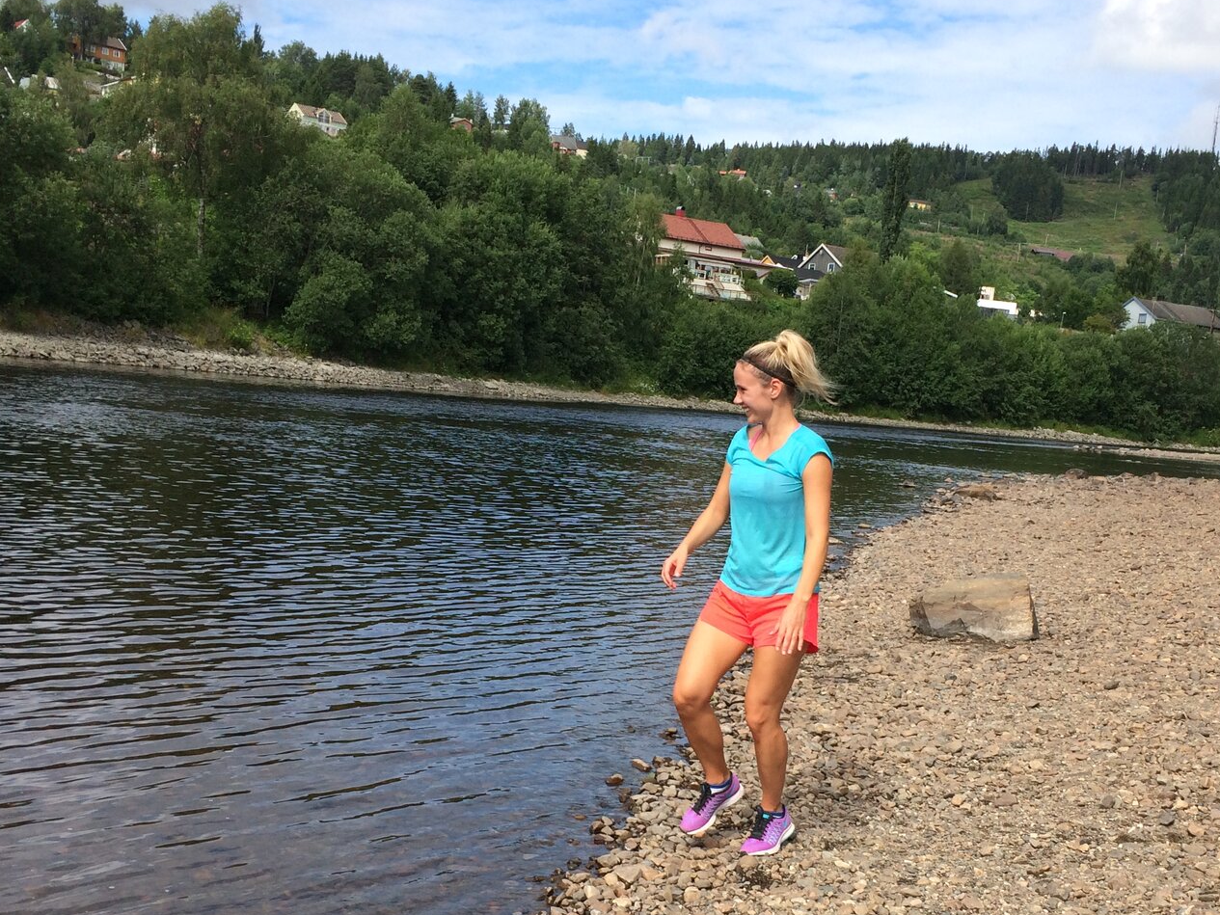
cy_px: 633
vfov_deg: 32.5
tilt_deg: -10.1
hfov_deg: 42.9
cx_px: 679
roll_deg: -5.6
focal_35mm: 44
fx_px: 1551
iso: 32
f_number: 2.2
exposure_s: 1/1642
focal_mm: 4.15
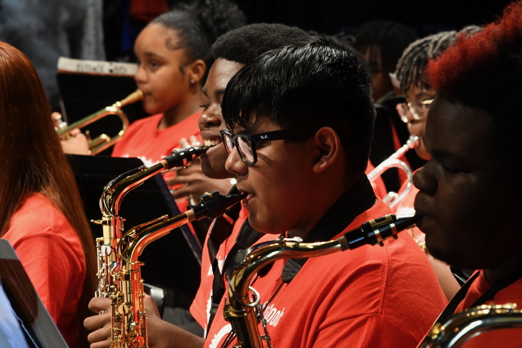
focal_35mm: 255
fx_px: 3698
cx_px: 261
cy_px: 174
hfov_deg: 8.1
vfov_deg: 5.4
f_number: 13
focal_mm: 170
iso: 3200
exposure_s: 1/60
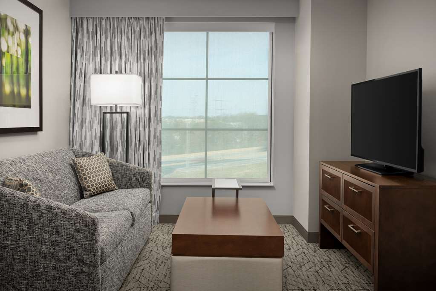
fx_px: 388
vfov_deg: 41.1
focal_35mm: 32
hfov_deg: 58.7
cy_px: 146
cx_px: 218
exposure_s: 1/125
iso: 400
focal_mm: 32
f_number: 11
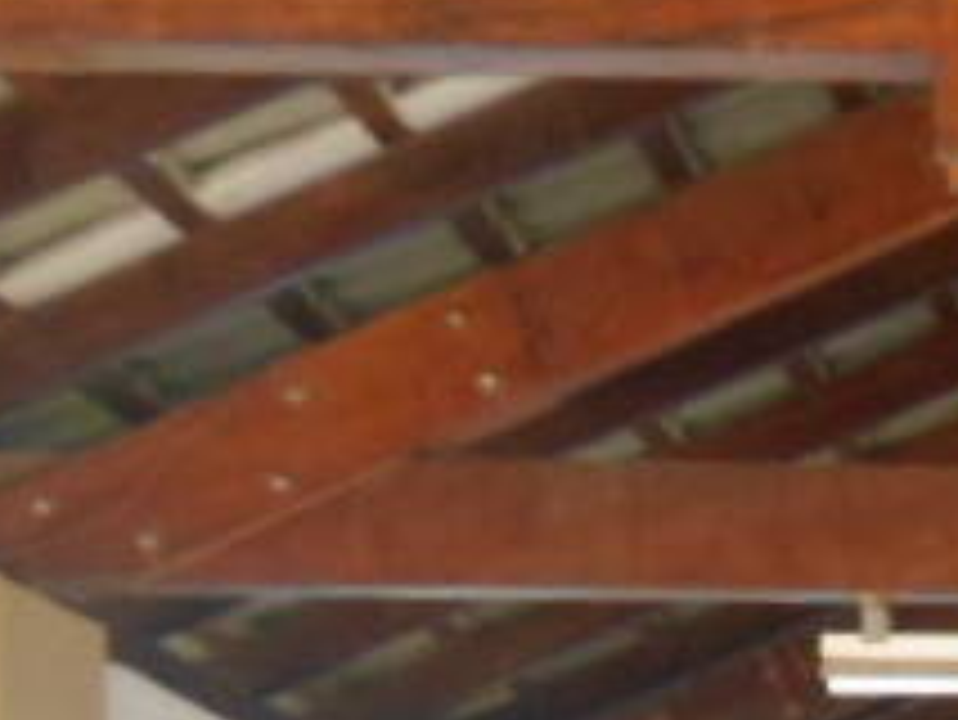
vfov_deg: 11.4
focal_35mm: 120
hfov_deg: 14.6
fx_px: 3323
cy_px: 1336
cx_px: 1669
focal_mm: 4.5
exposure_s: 1/60
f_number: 2.5
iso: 80
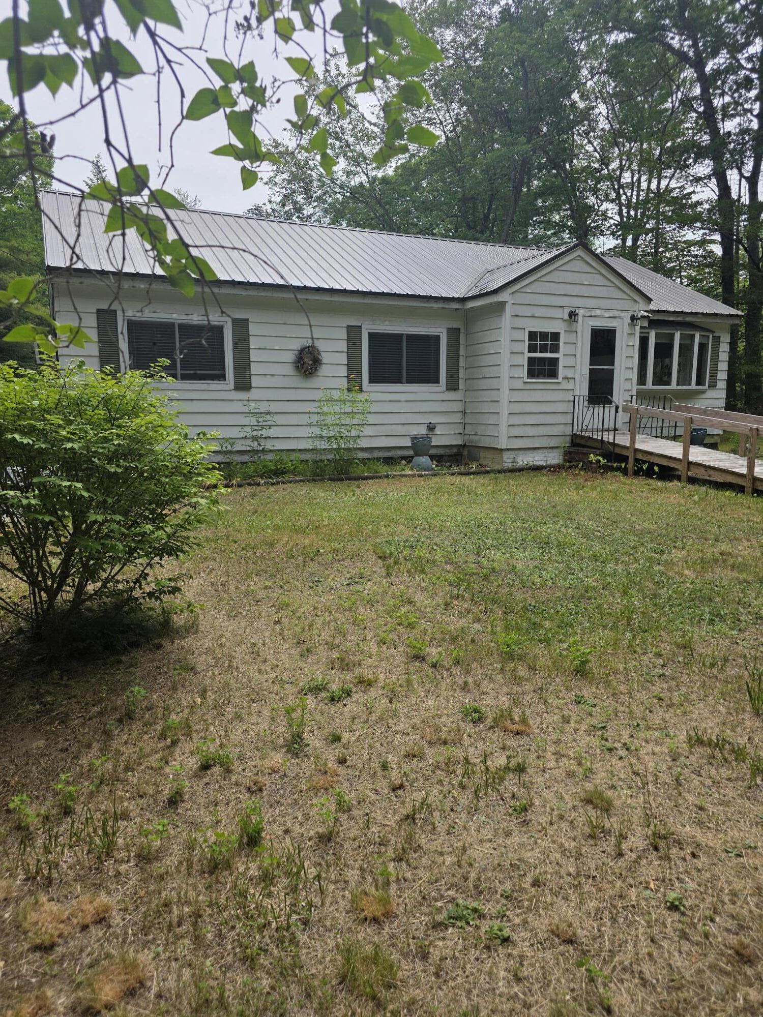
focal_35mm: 23
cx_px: 382
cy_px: 508
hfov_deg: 58.9
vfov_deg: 73.9
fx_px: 676
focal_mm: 6.3
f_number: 1.7
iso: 80
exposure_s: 1/4650
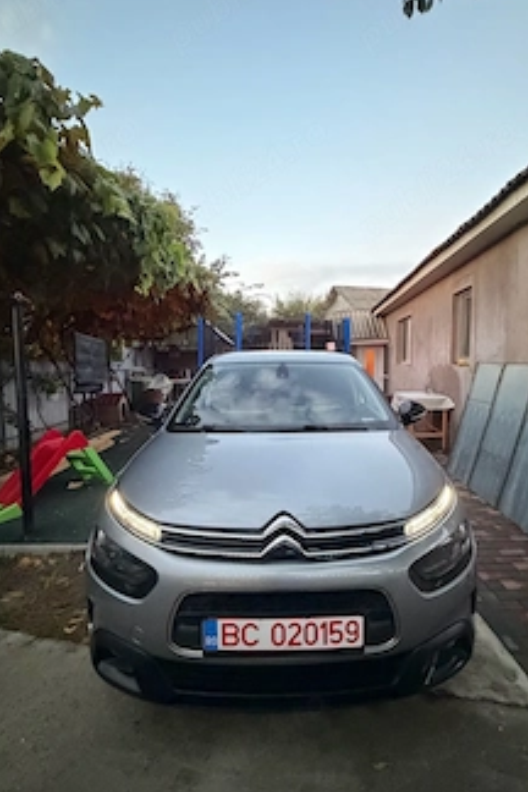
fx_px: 396
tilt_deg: -5.2
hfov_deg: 67.1
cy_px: 401
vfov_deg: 90.0
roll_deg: +0.9
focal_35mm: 18
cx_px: 296
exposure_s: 1/35
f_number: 2.2
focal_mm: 2.22
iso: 1600
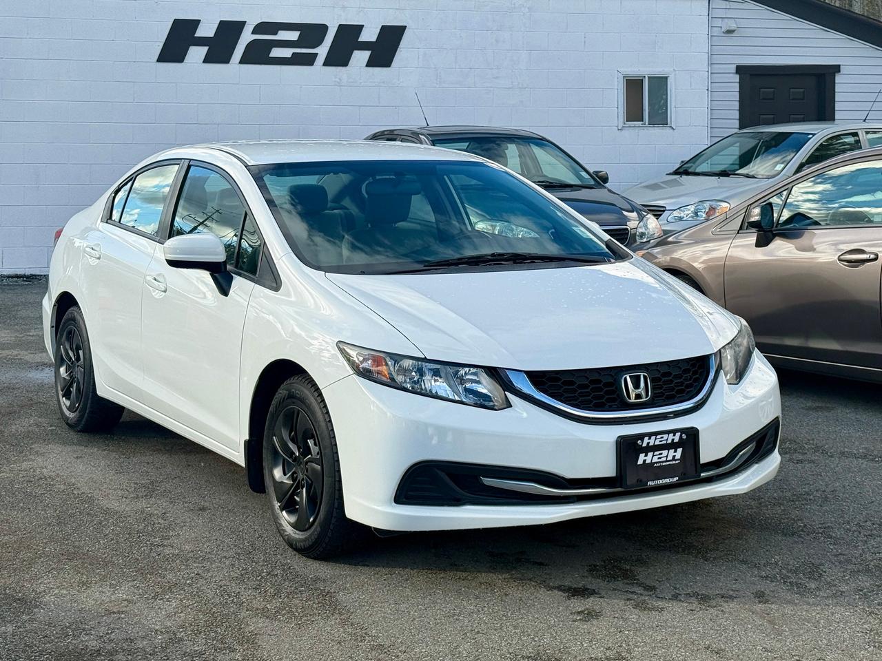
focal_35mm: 48
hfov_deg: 39.7
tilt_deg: -8.1
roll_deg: +0.0
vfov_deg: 30.3
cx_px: 441
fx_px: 1223
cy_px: 330
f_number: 1.78
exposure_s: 1/2415
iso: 80
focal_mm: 6.76
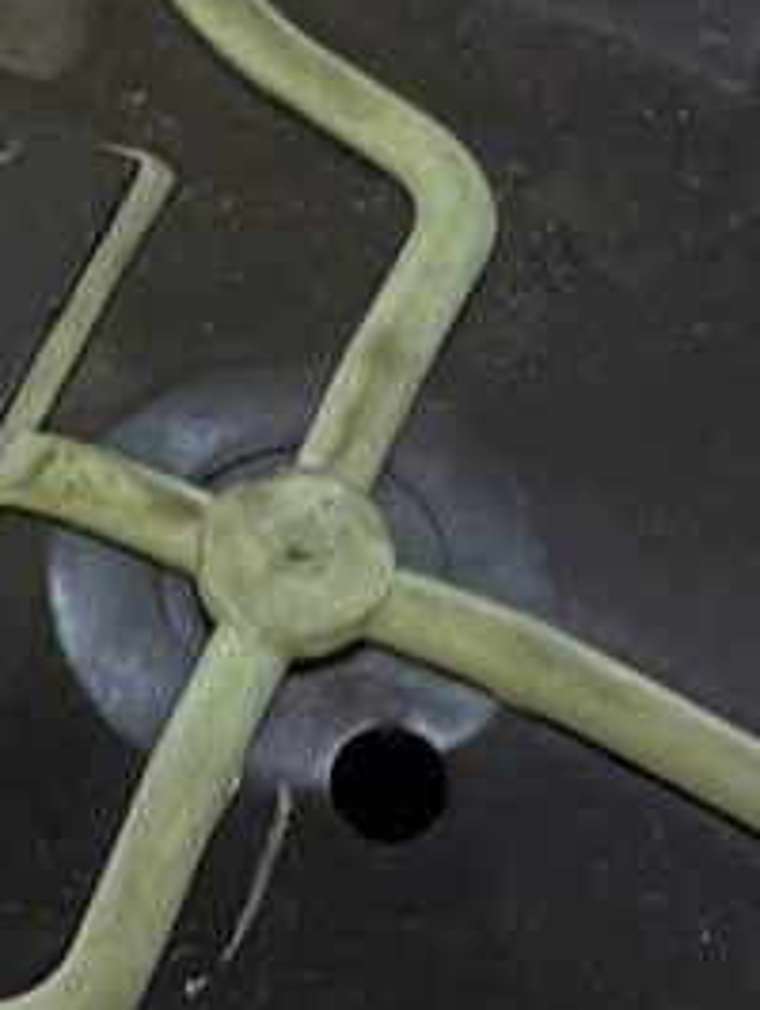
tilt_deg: -68.7
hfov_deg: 7.4
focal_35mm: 200
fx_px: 5845
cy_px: 1568
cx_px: 30
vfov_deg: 9.6
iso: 125
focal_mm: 5.1
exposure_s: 1/50
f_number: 1.6
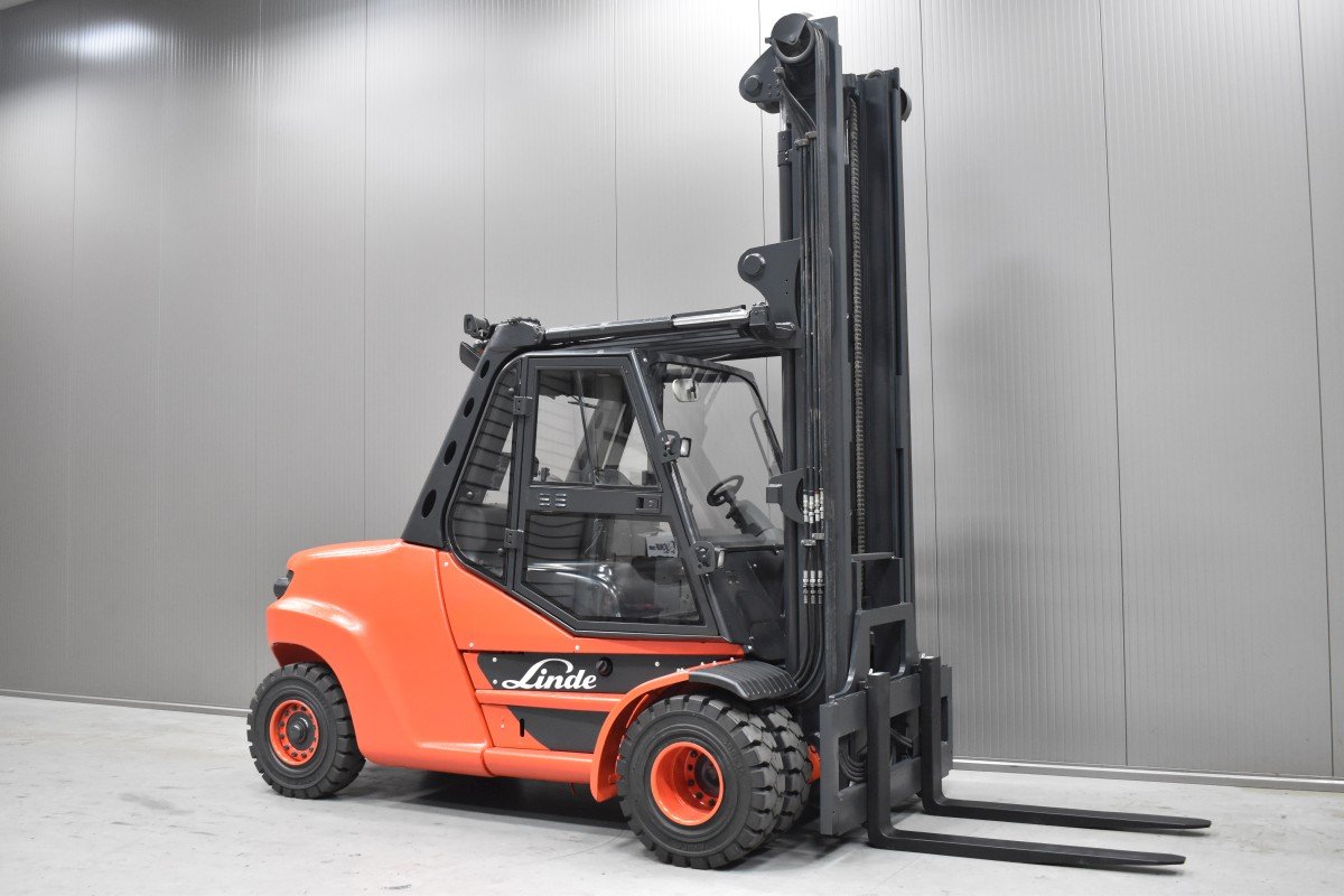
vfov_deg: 36.9
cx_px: 672
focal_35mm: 36
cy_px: 448
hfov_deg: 53.1
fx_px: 1344
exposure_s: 1/40
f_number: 5
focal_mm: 24
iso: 1600
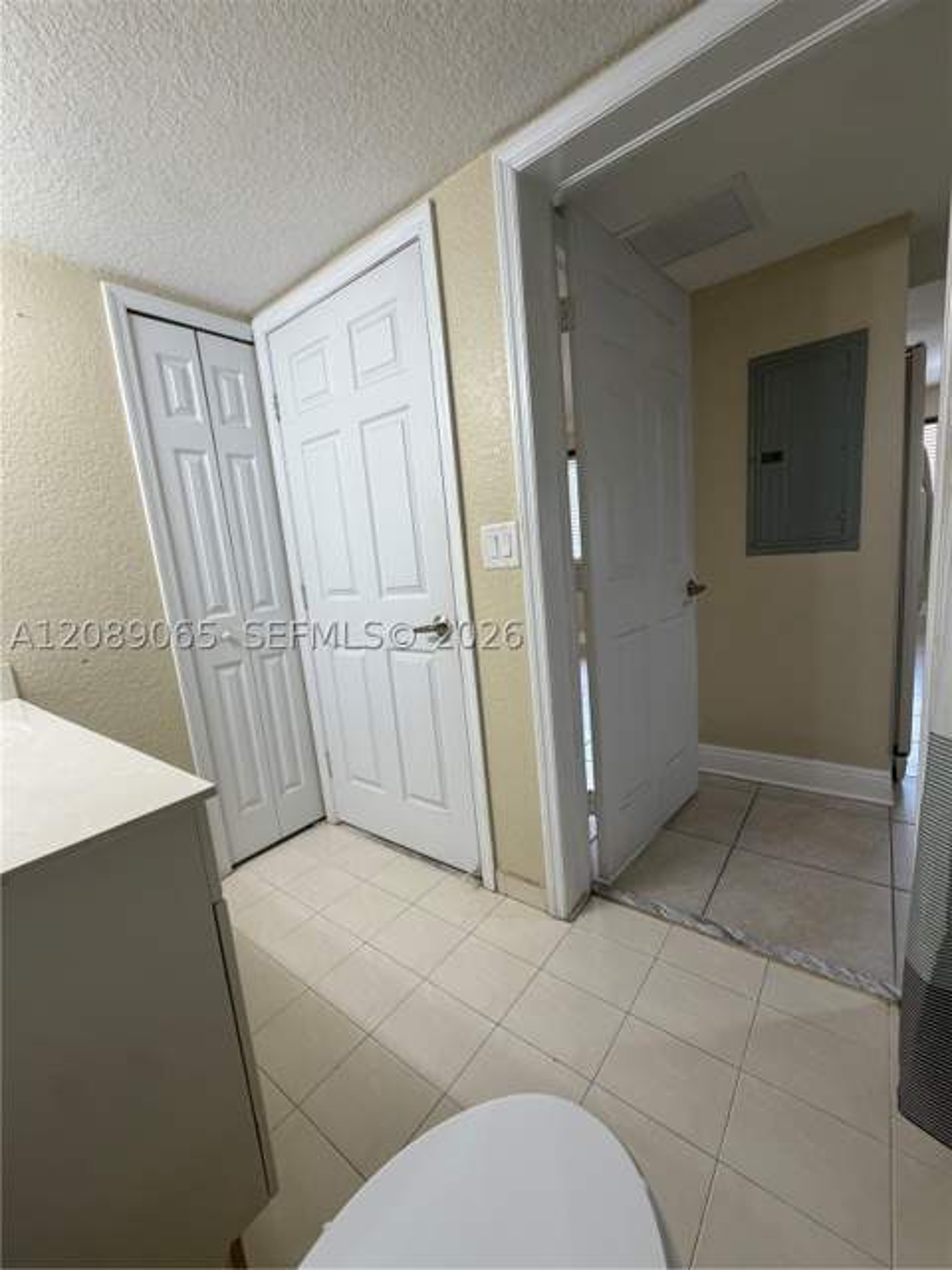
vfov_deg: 102.1
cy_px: 635
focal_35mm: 14
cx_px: 476
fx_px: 513
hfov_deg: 85.7
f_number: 2.2
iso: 160
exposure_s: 1/120
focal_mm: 2.22
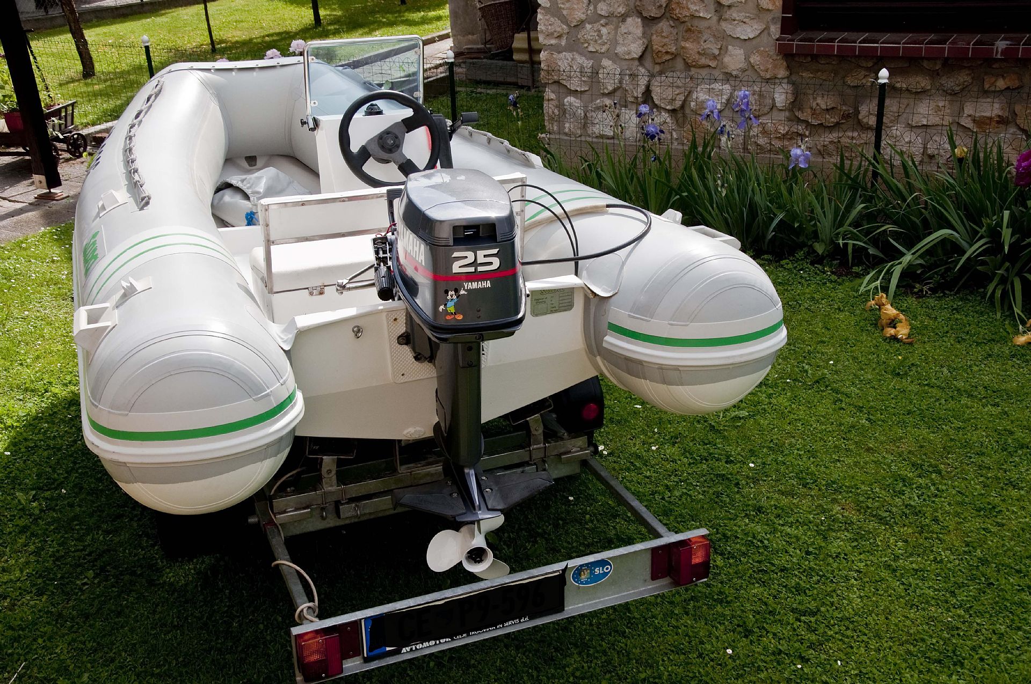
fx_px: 1115
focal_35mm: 39
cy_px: 342
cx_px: 516
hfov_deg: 49.6
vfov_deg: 34.1
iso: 200
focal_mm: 26
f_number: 8
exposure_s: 1/500
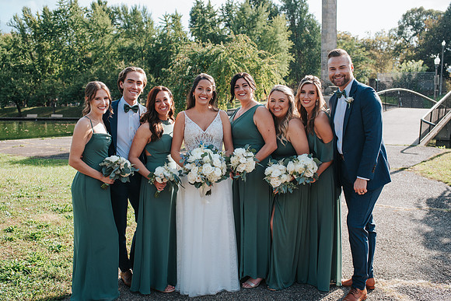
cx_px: 226
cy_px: 150
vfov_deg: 36.8
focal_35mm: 36
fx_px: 452
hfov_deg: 53.0
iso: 450
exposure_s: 1/1000
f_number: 4
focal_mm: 35
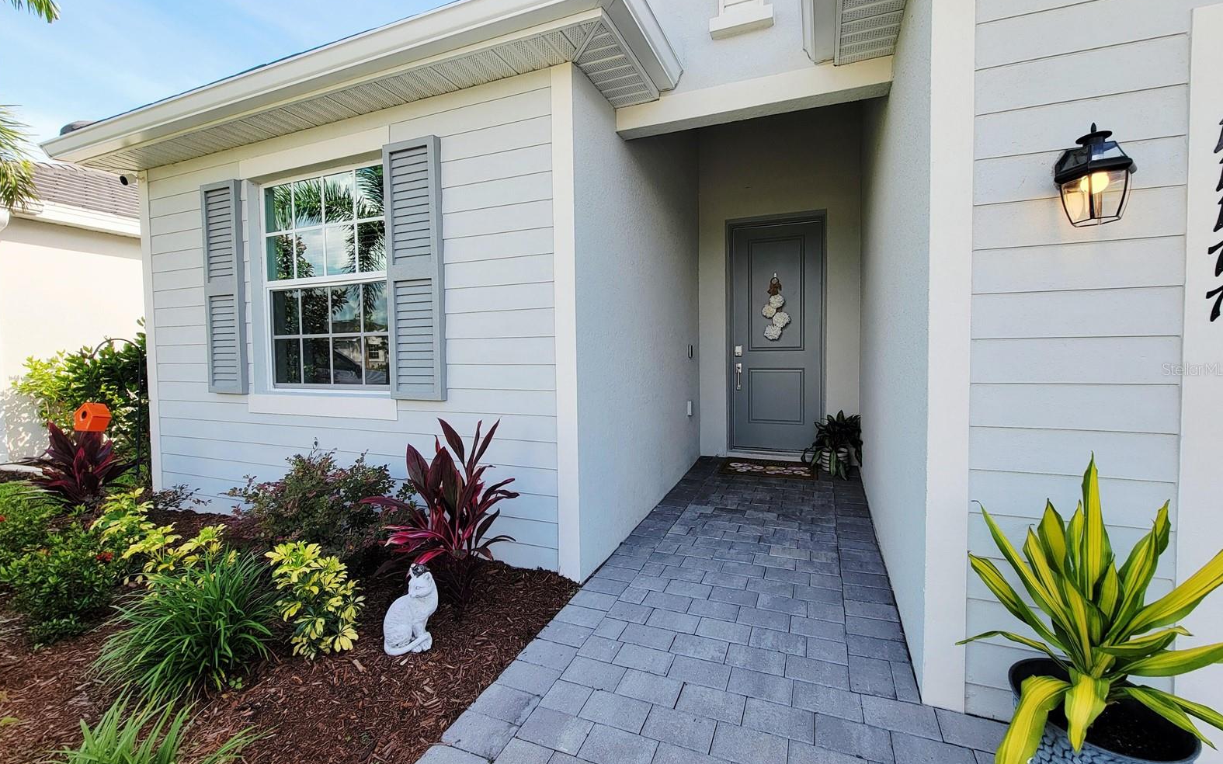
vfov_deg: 78.6
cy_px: 369
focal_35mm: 14
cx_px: 614
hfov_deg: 105.3
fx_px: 467
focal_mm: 2.2
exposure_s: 1/500
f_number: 2.2
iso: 50
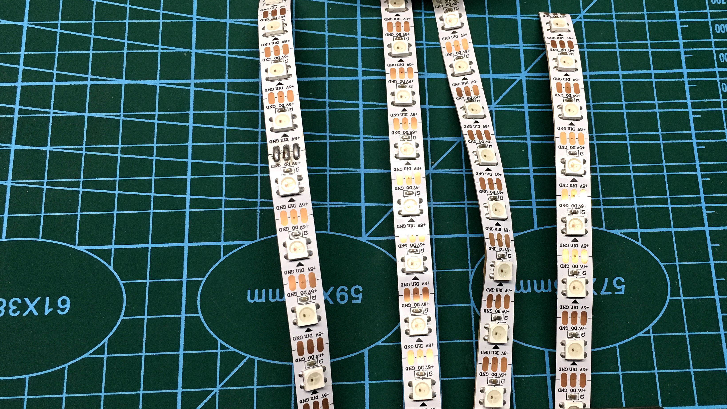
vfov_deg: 30.4
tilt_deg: -75.6
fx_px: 752
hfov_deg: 51.4
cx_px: 423
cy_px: 193
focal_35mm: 39
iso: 125
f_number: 2.2
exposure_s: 1/33
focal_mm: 4.15
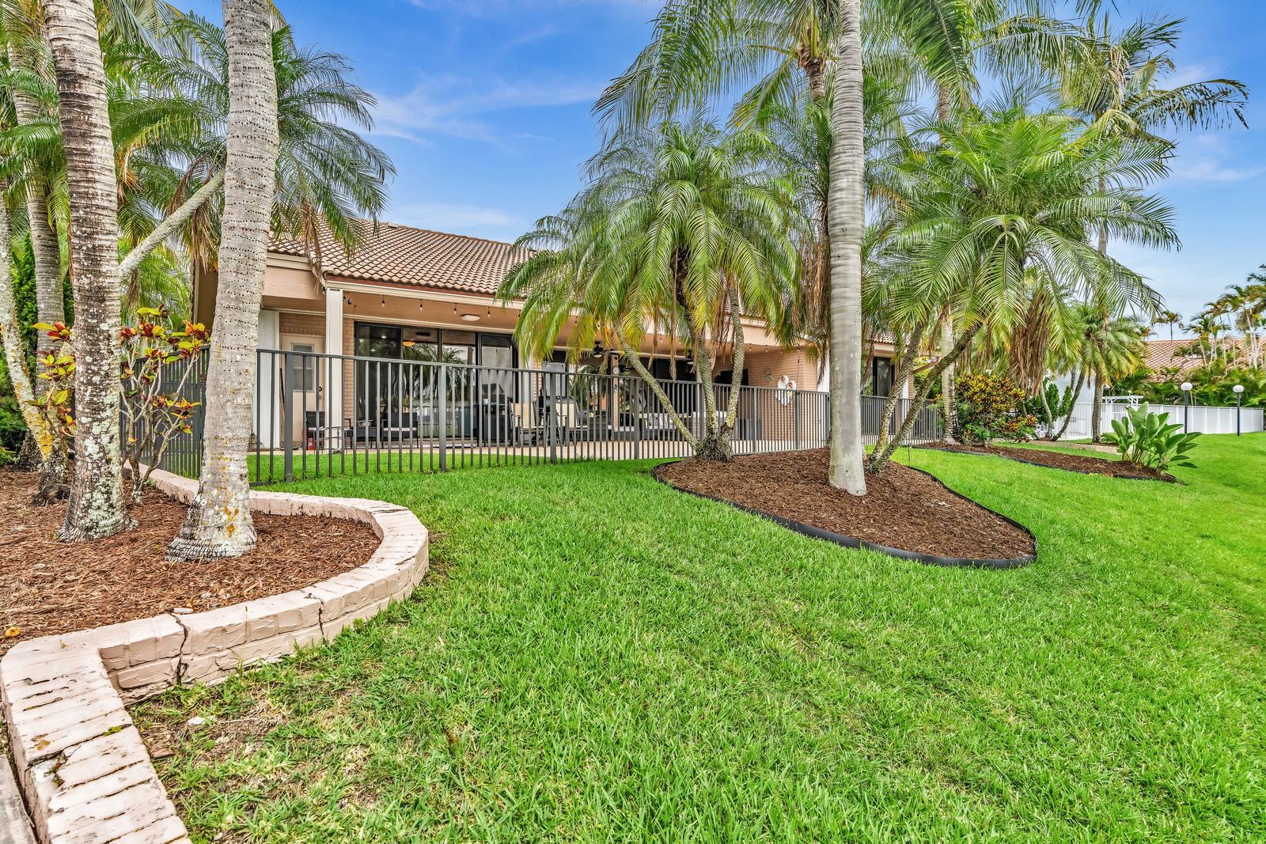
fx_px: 633
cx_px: 633
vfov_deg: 67.4
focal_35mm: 18
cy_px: 422
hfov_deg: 90.0
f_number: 8
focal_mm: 18
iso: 200
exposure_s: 1/320
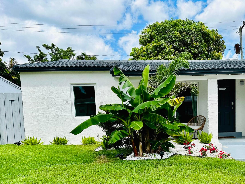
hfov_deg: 44.8
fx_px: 283
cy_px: 138
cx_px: 191
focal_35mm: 40
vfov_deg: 35.2
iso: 80
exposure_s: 1/4184
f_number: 1.78
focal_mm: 6.86
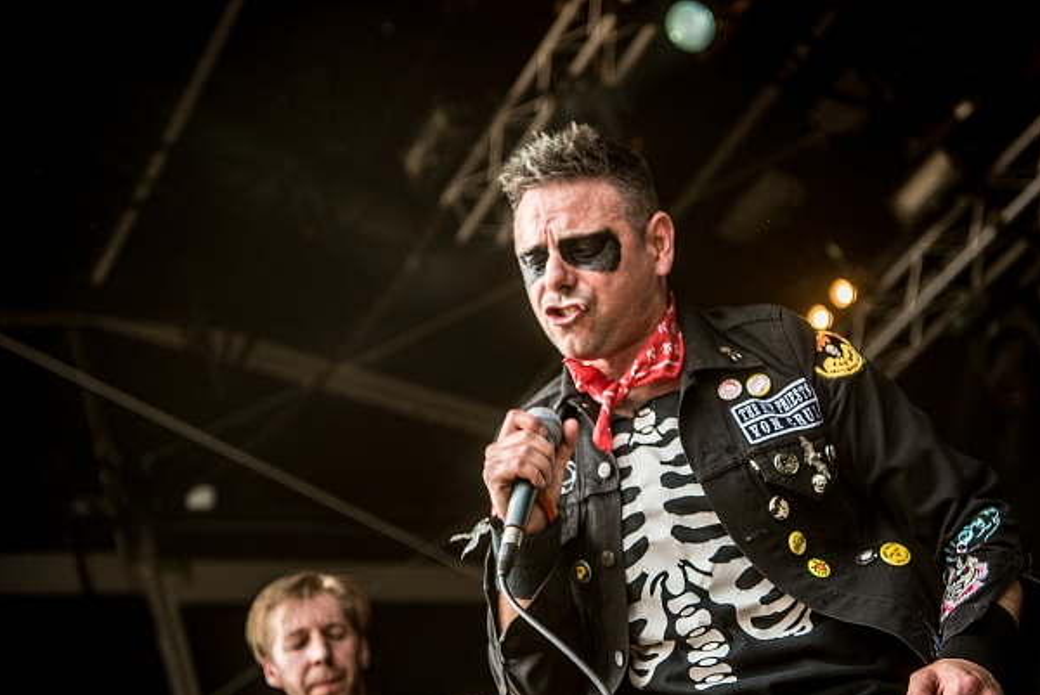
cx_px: 534
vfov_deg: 22.6
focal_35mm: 60
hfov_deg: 33.4
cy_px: 415
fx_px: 1735
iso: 125
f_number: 3.2
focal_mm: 50
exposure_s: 1/320
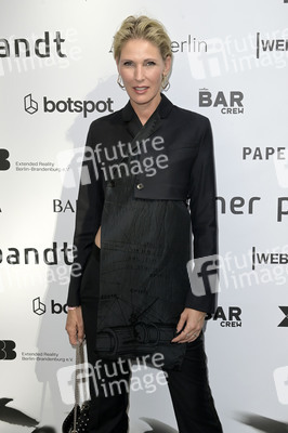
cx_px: 144
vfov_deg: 50.7
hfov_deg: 35.0
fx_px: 457
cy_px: 216
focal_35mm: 38
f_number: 8
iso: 400
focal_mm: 38
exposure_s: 1/200
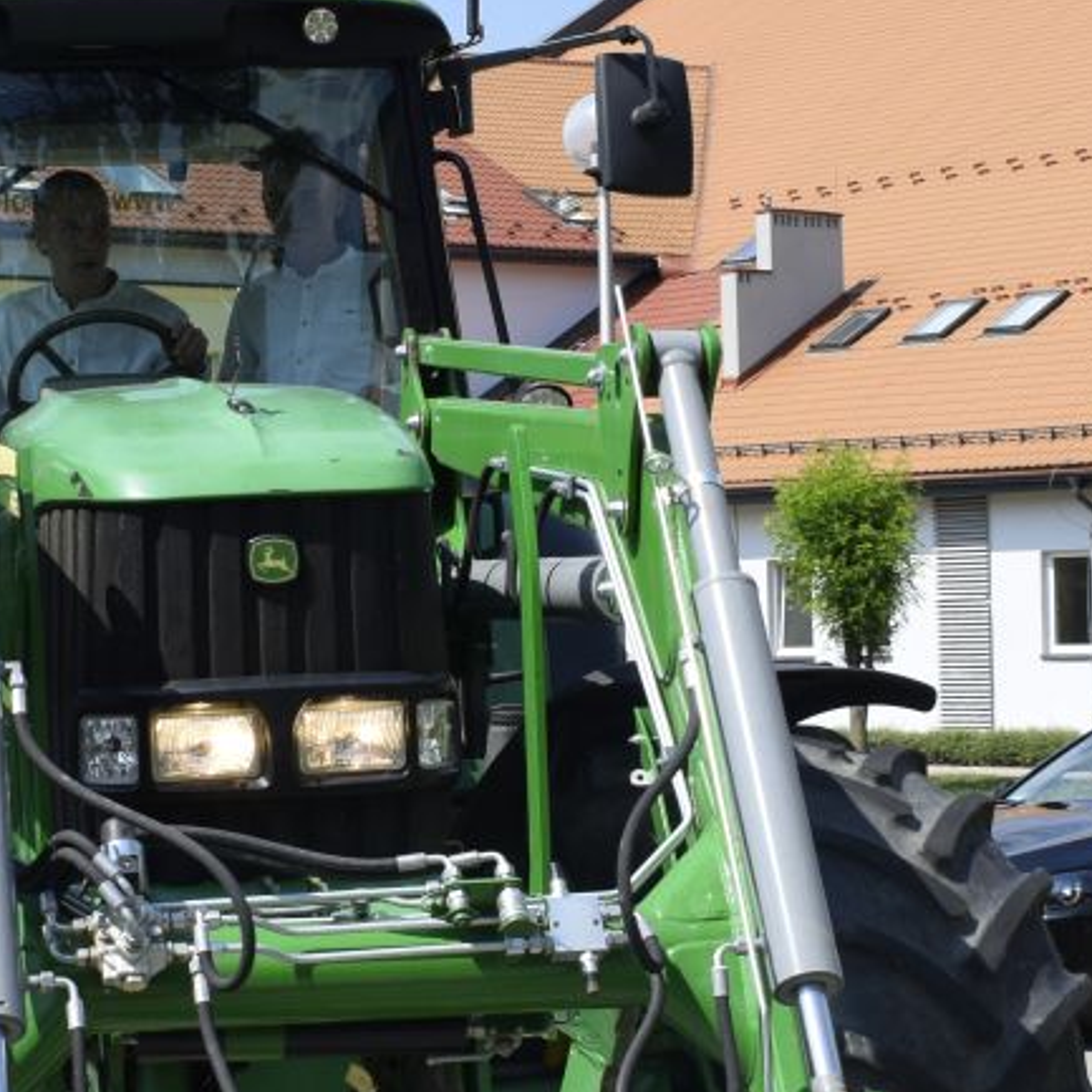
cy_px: 681
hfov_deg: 16.4
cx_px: 315
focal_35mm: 106
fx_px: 3783
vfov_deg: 16.4
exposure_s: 1/400
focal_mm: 24
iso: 200
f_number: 10
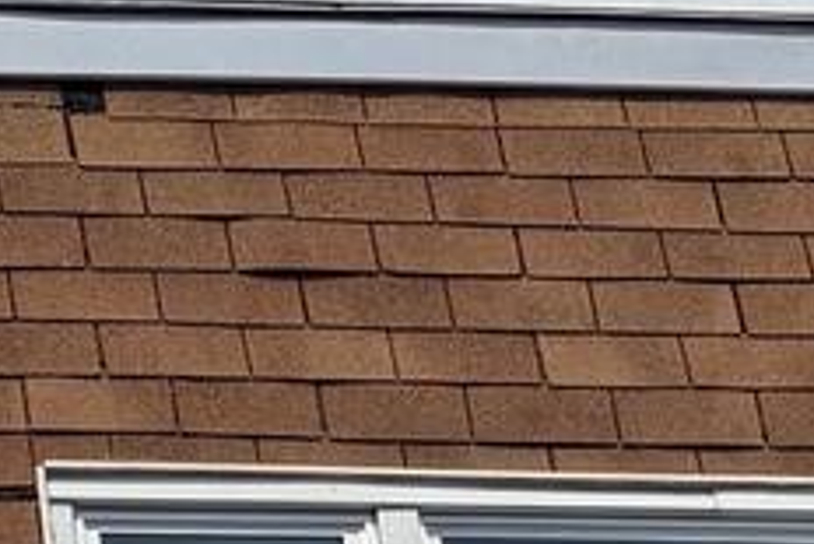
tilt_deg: +15.4
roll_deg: +0.0
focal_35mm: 155
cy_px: 1597
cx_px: -1544
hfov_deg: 10.2
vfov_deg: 7.8
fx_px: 3507
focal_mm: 6.76
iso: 80
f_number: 1.78
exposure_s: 1/11905
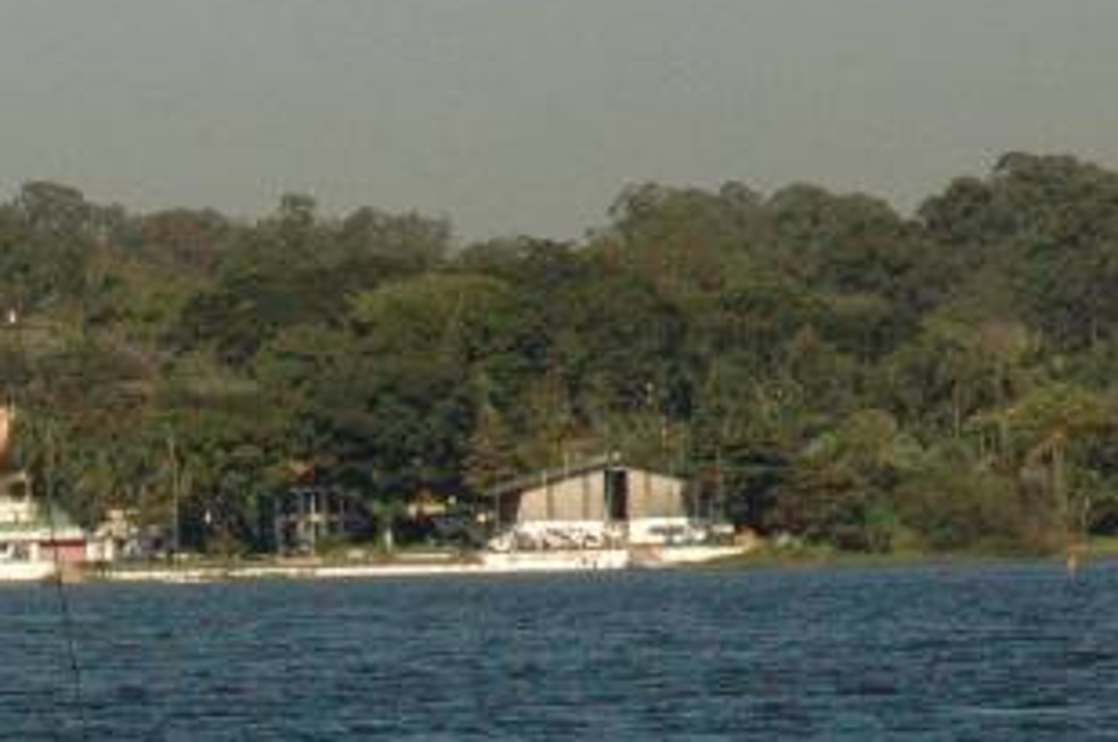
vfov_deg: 3.8
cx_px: -501
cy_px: 807
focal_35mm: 358
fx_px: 11100
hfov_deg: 5.7
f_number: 20
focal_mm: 70
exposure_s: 1/800
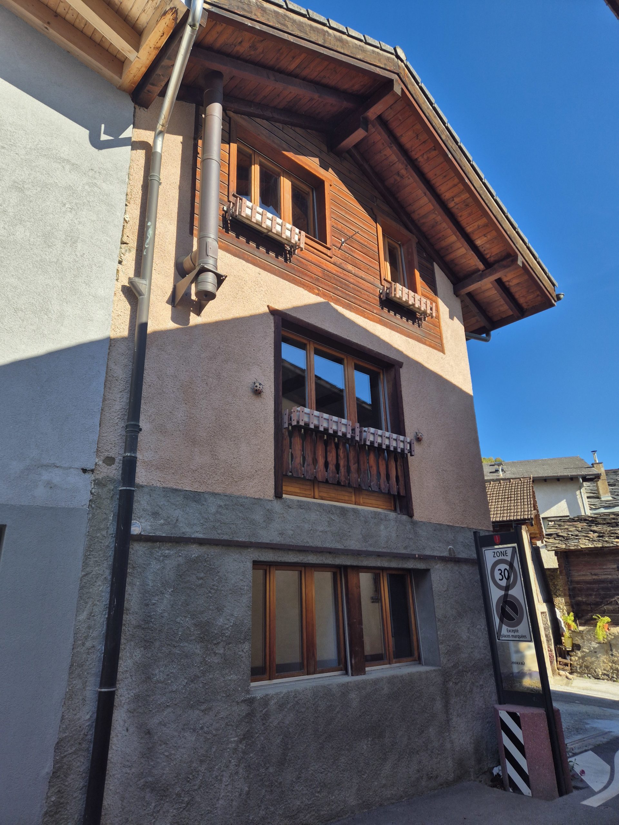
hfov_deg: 58.9
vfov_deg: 73.9
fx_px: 548
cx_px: 310
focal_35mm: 23
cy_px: 412
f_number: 1.8
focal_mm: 5.4
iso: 25
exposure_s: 1/1272
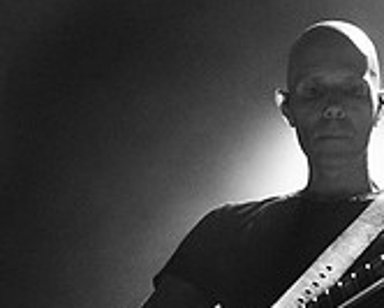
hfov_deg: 14.3
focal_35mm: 127
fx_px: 1444
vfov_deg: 12.0
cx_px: 548
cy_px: 299
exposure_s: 1/100
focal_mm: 35
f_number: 3.2
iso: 3200
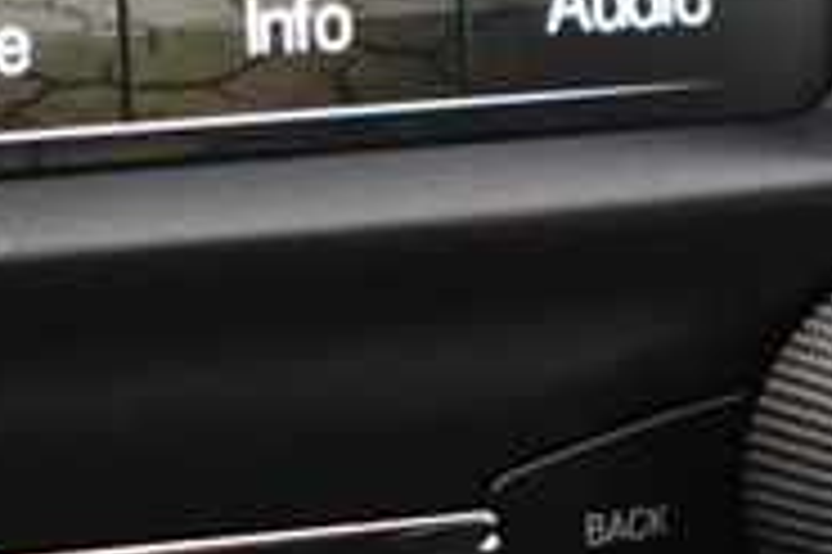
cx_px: 40
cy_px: -230
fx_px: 5357
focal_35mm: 232
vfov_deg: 5.9
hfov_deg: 8.8
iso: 2000
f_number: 5
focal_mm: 45
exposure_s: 1/125
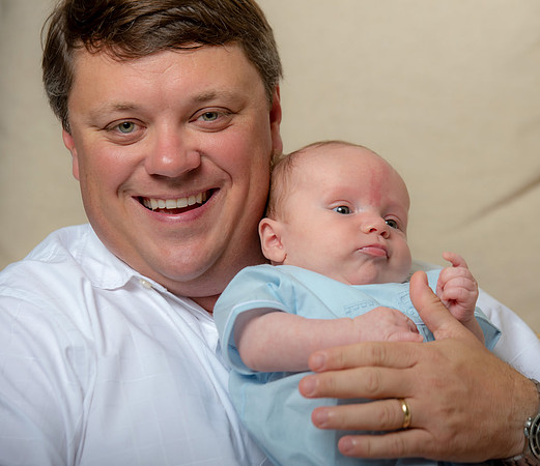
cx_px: 324
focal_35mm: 177
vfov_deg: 9.1
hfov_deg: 10.6
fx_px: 2919
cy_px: 233
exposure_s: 1/200
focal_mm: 150
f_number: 5.6
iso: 250
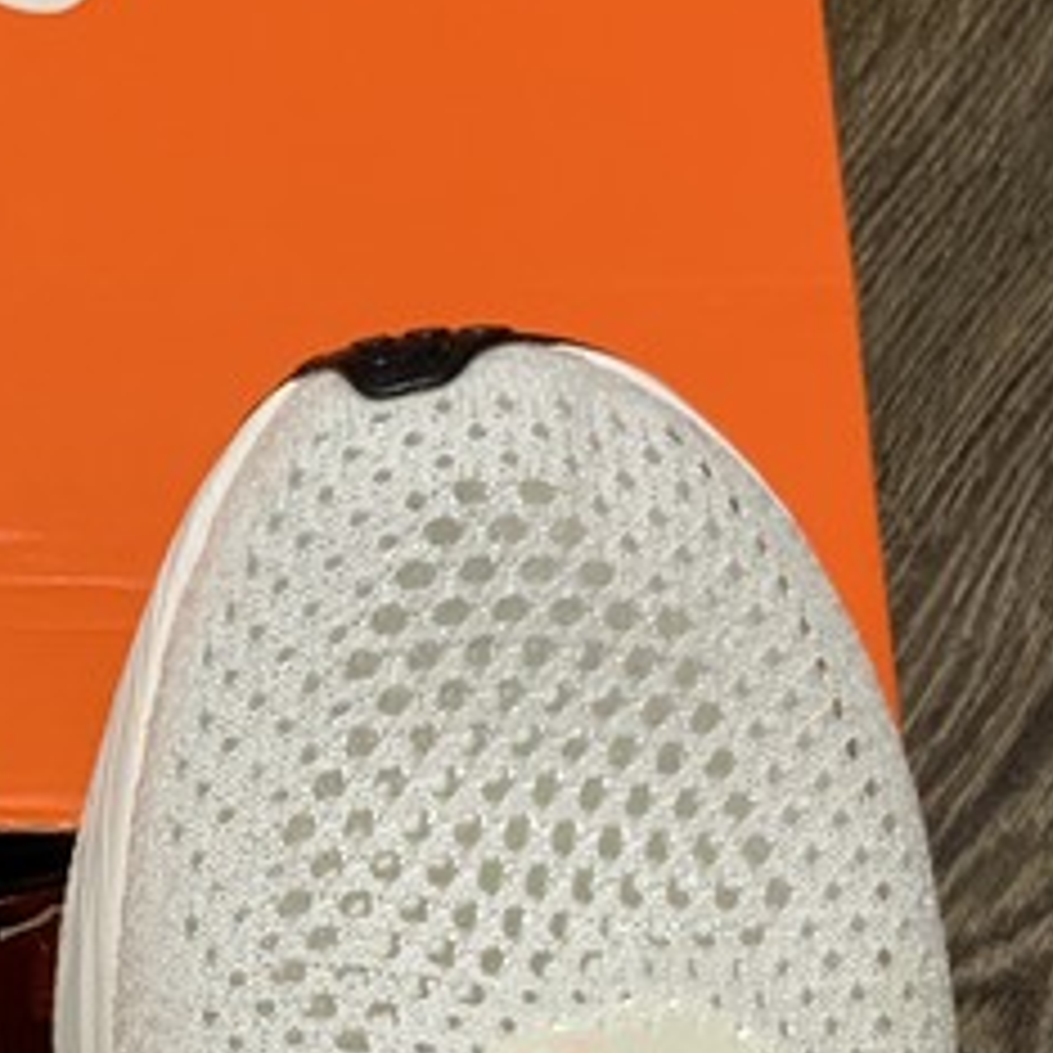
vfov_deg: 16.1
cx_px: 194
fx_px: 3614
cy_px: 1166
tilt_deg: -63.3
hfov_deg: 16.4
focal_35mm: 105
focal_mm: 3
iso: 80
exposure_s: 1/60
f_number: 1.8
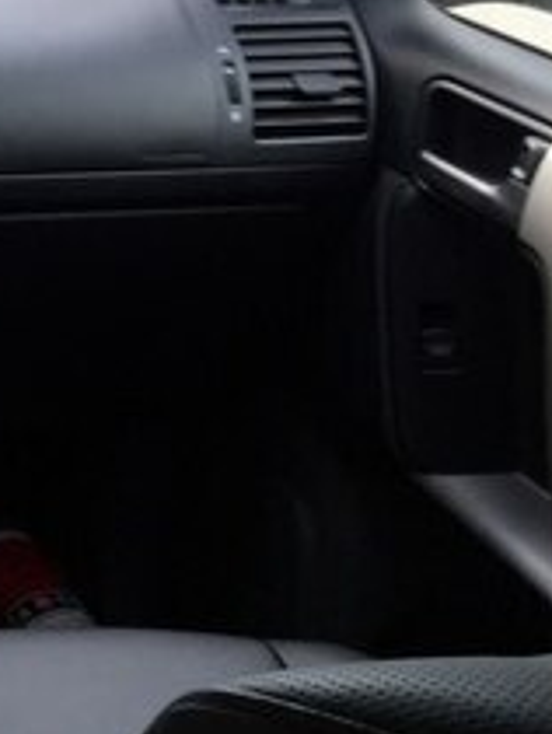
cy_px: 135
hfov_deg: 13.7
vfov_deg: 21.2
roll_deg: -0.1
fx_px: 1931
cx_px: -576
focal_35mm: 91
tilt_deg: -22.7
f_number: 2.2
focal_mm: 4.15
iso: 32
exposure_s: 1/102
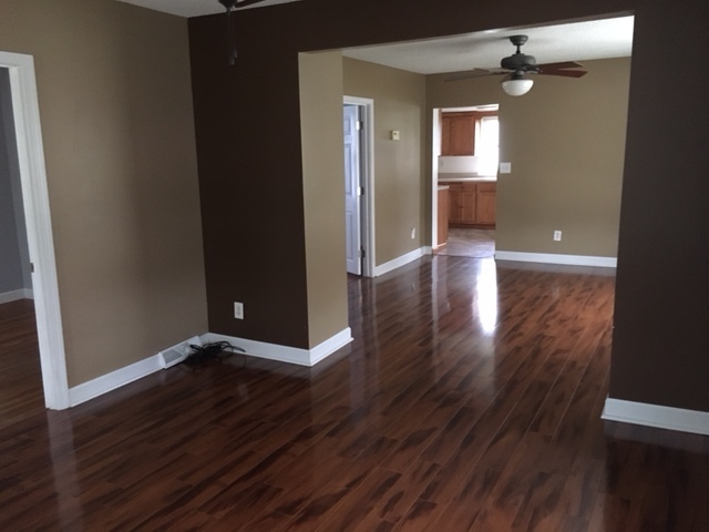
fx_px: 594
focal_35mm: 29
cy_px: 266
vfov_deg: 48.2
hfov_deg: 61.7
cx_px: 354
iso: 400
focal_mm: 4.15
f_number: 2.2
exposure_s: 1/15
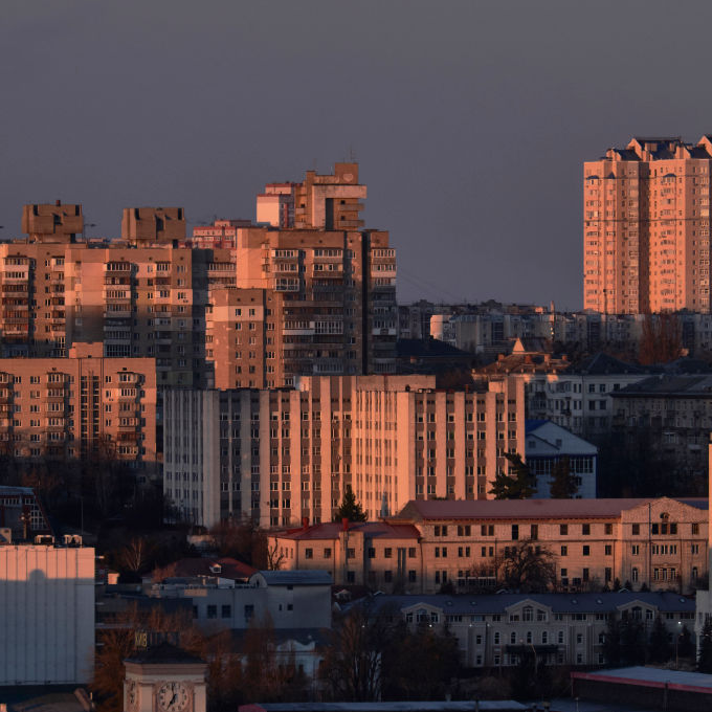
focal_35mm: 384
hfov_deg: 4.6
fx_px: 8936
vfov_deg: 4.6
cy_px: 357
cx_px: 343
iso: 800
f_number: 9
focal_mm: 200
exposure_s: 1/250
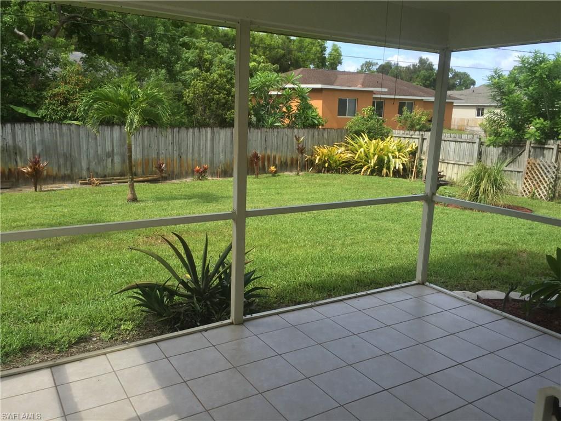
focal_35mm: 29
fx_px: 470
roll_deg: -2.3
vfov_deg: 48.2
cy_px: 210
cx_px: 280
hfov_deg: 61.7
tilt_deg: -11.1
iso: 32
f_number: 2.2
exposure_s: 1/120
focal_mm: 4.15
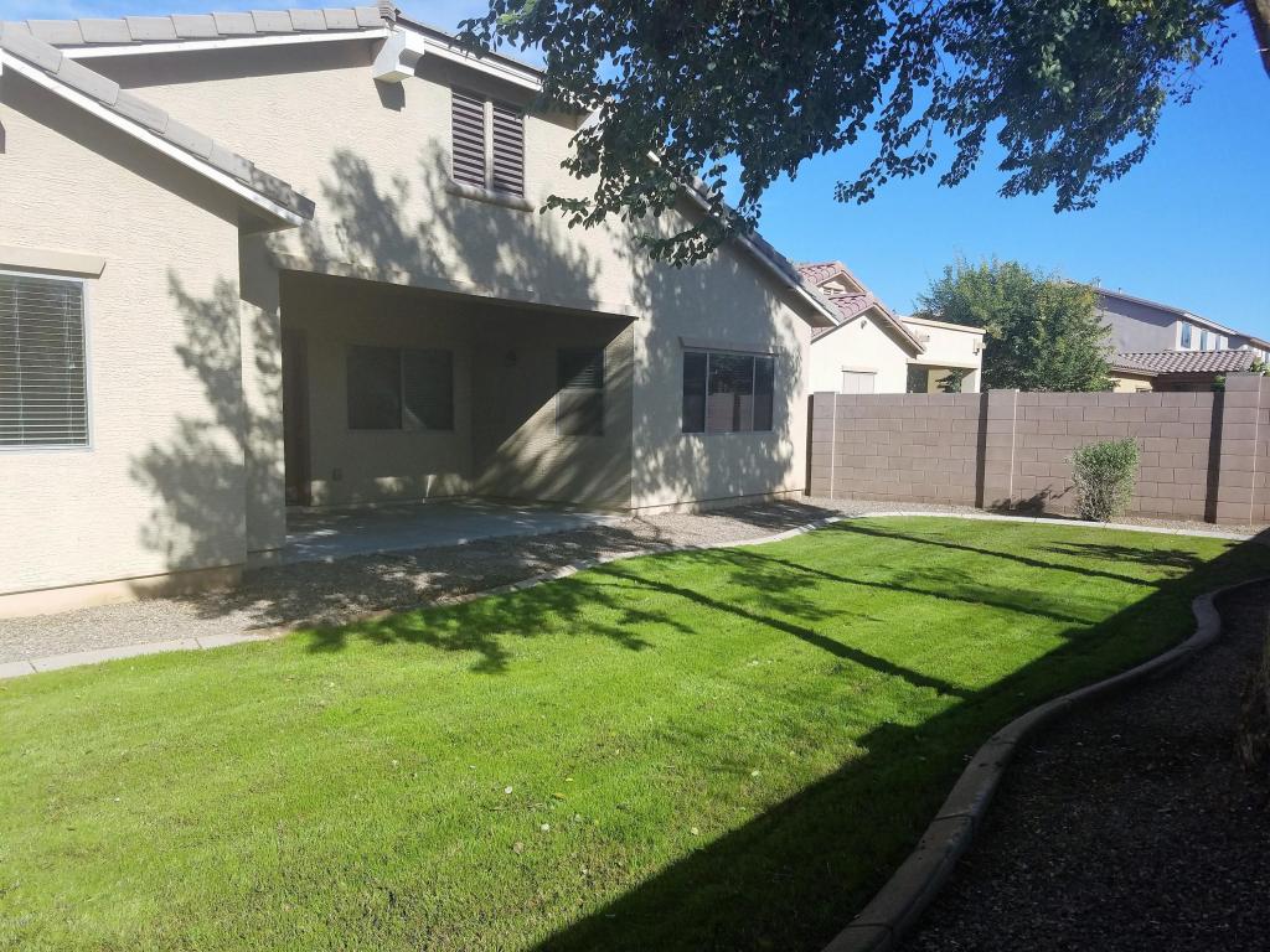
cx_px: 635
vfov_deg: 53.1
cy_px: 476
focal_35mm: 26
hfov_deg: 67.3
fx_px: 954
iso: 50
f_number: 1.7
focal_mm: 4.2
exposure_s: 1/2408
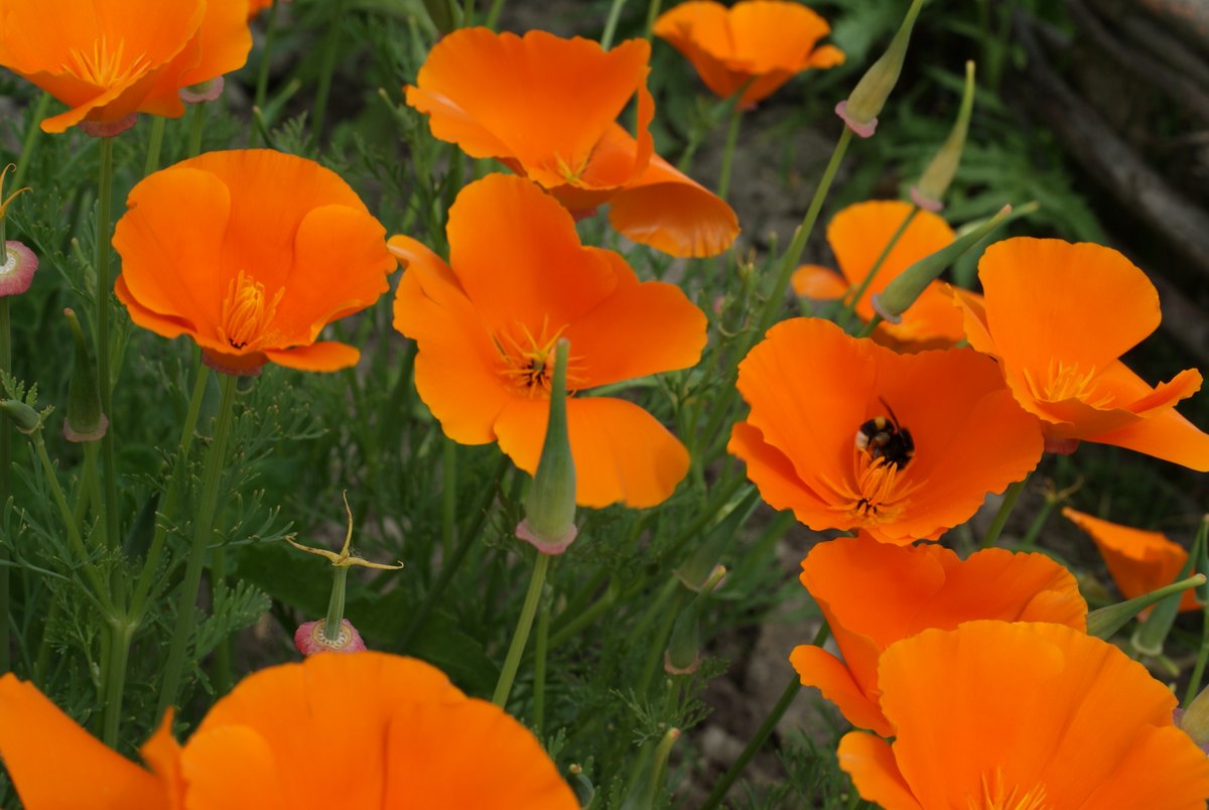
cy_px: 405
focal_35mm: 75
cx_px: 604
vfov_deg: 18.2
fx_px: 2522
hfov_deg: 27.0
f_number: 10
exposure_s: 1/160
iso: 100
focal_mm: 50
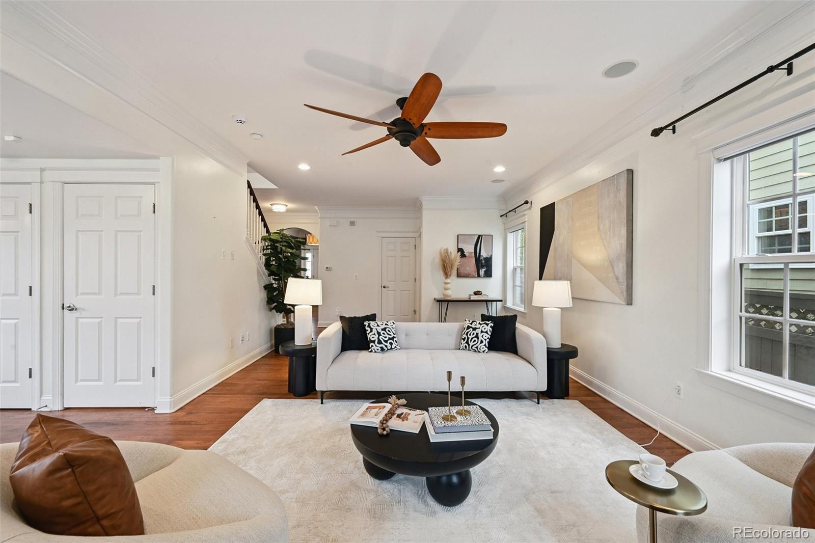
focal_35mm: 15
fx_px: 339
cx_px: 408
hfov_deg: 100.4
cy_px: 272
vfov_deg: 77.3
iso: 400
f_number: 10
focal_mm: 15
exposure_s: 1/10
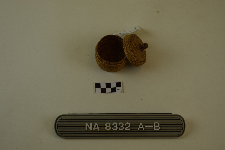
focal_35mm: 78
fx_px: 488
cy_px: 75
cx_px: 112
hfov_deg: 26.0
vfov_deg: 17.5
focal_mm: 52
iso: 360
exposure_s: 1/250
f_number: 8
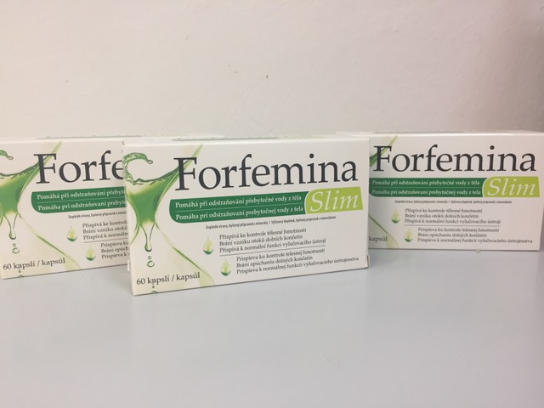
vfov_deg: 48.2
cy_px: 204
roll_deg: -0.8
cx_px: 272
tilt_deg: -10.5
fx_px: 456
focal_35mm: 29
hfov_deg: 61.7
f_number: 2.2
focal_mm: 4.15
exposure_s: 1/33
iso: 32
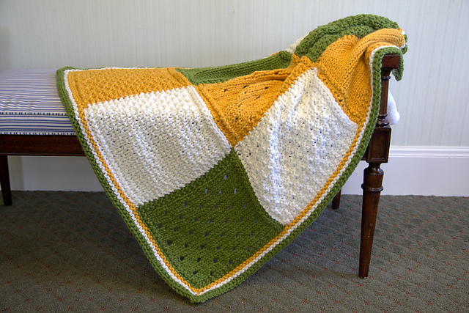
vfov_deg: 30.5
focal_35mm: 44
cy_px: 156
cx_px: 234
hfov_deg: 44.5
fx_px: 573
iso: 1000
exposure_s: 1/100
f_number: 5.6
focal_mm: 45
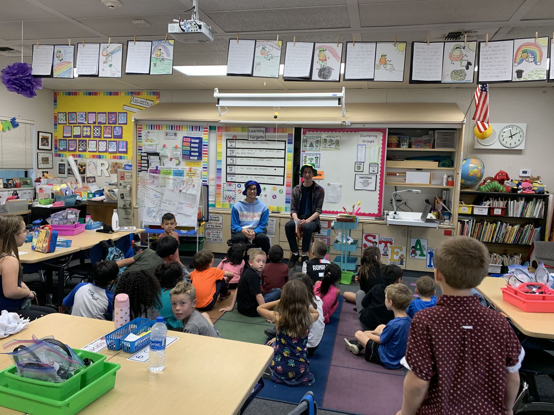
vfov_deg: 53.1
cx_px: 277
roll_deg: -1.9
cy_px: 208
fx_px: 416
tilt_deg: -6.4
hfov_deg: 67.3
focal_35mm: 26
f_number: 1.8
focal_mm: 4.25
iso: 100
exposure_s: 1/92
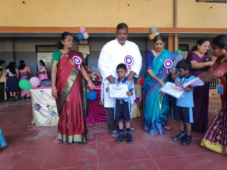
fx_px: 131
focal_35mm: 20
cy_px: 85
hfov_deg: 81.7
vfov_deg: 66.0
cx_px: 114
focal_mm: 3.94
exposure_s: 1/100
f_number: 1.9
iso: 102
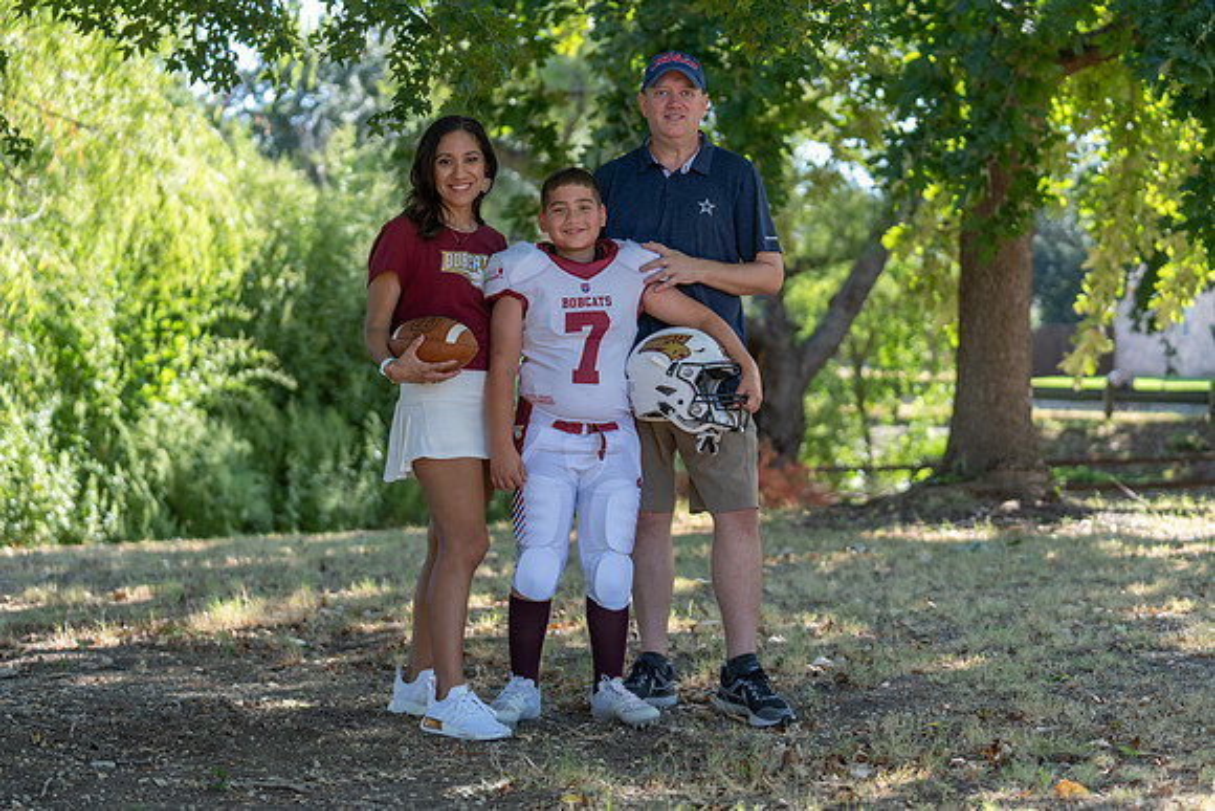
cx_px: 608
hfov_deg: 28.8
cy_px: 406
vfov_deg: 19.5
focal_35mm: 70
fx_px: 2363
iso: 160
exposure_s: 1/320
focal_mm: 70
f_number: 2.8
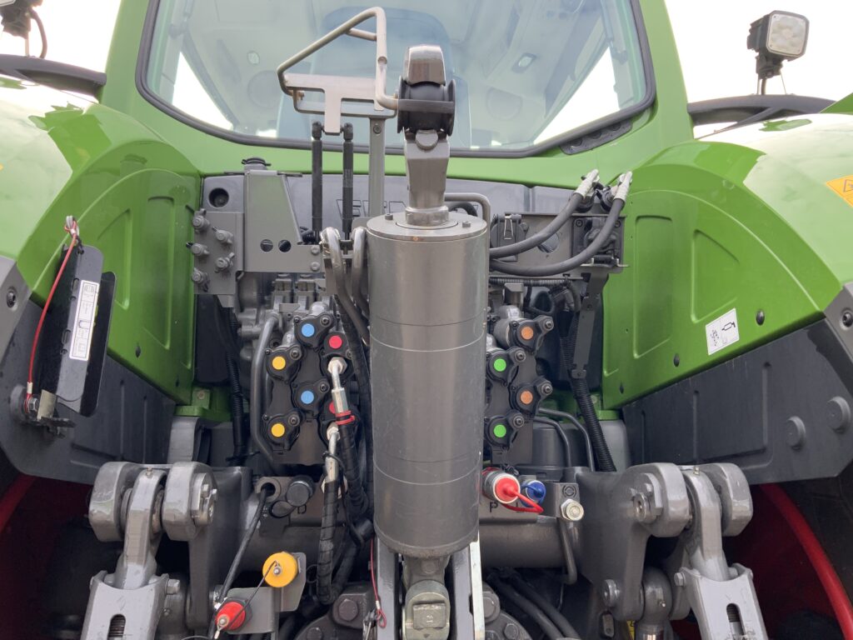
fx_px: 715
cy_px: 320
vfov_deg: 48.2
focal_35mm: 29
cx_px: 426
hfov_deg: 61.7
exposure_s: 1/179
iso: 16
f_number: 1.8
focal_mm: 3
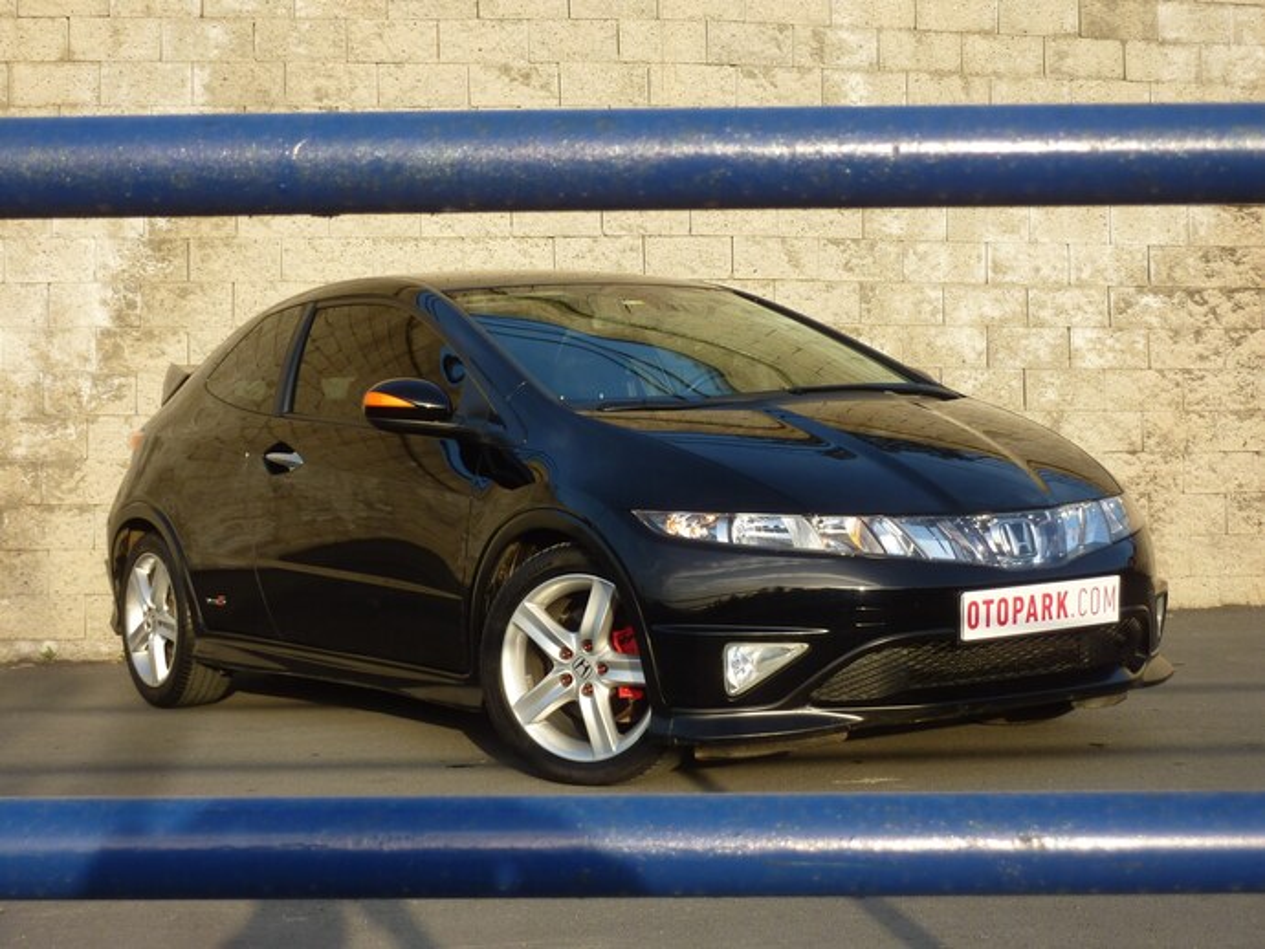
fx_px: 2011
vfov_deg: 26.6
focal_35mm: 55
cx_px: 632
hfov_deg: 34.9
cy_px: 474
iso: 80
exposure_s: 1/160
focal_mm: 9.1
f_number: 3.9
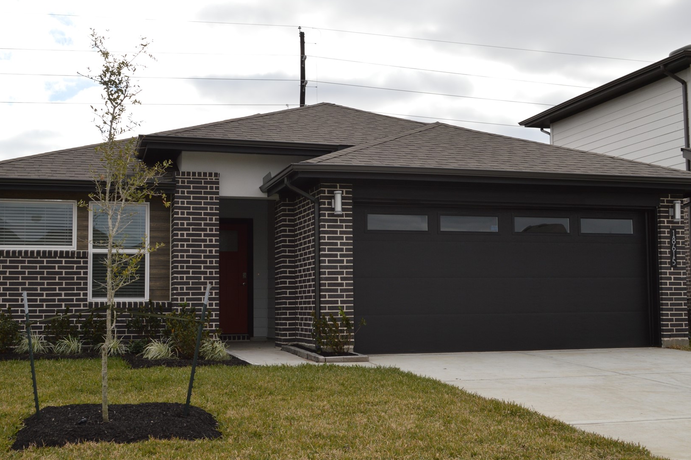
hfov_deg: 44.5
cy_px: 247
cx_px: 322
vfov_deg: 30.5
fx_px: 844
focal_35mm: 44
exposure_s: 1/200
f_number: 8
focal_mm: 22
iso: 100
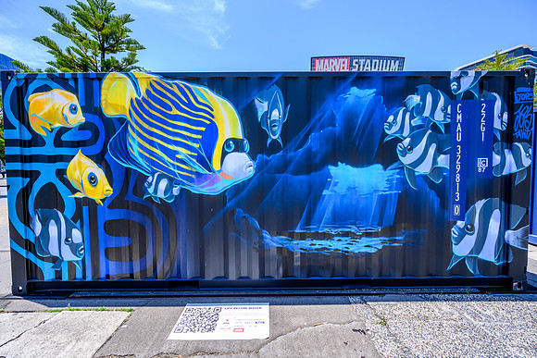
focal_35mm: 15
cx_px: 266
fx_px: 218
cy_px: 175
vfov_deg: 78.9
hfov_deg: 102.0
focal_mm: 14
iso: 64
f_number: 5.6
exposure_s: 1/125
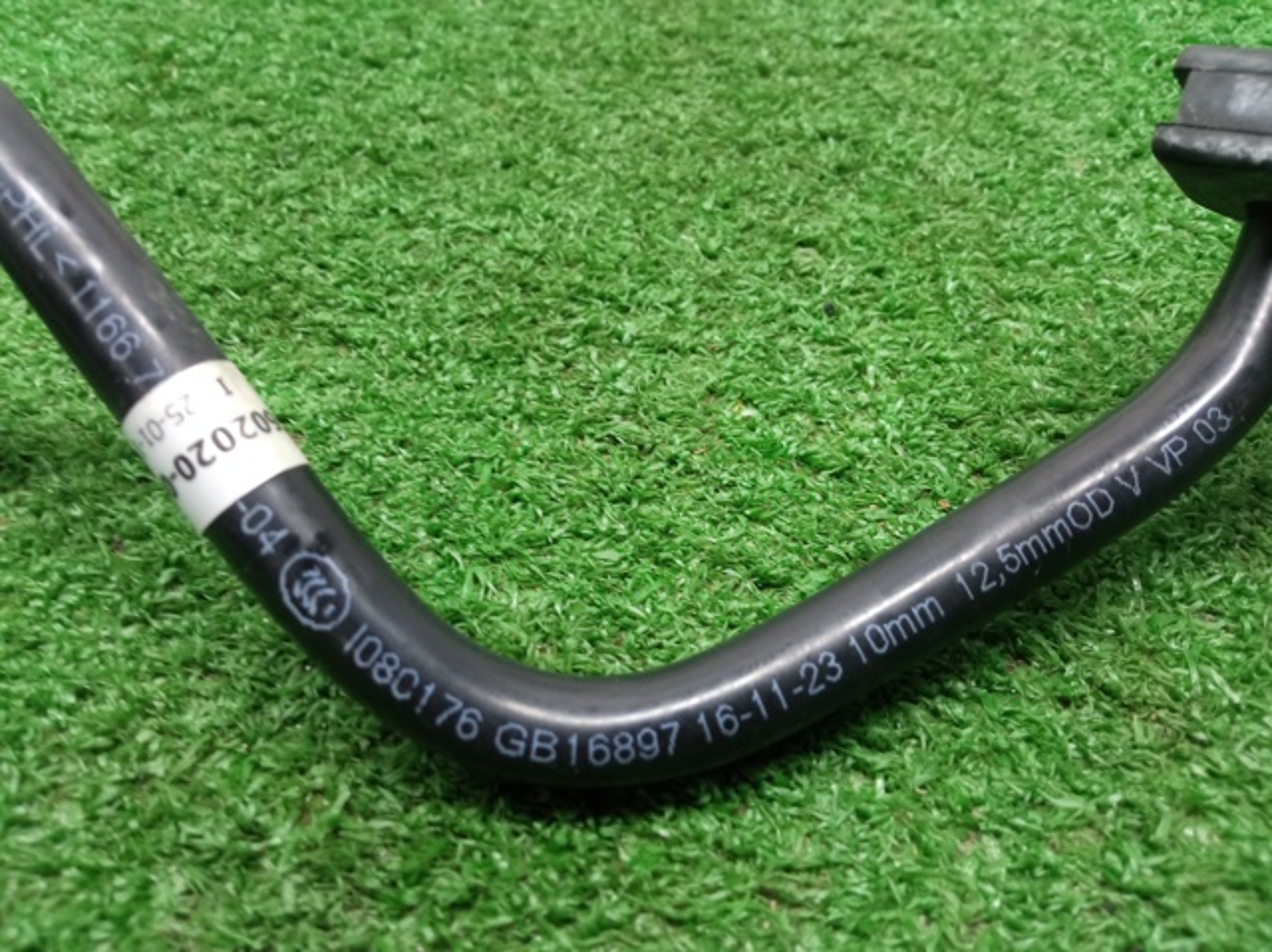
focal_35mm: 27
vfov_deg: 51.3
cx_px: 636
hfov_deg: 65.4
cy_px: 476
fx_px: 991
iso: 467
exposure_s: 1/25
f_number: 2.2
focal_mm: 3.79
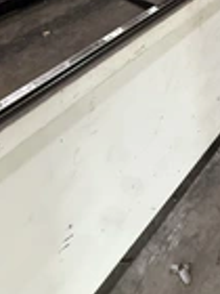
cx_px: 262
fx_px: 339
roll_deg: +0.5
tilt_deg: -14.5
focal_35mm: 40
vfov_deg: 32.9
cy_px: -99
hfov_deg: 30.6
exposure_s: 1/60
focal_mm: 2.22
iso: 400
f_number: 2.2
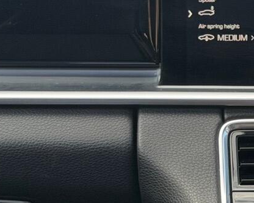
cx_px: 383
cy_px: 146
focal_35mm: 144
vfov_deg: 10.7
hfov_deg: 12.7
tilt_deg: -13.5
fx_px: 1083
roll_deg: +0.9
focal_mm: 6.76
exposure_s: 1/196
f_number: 1.78
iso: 100
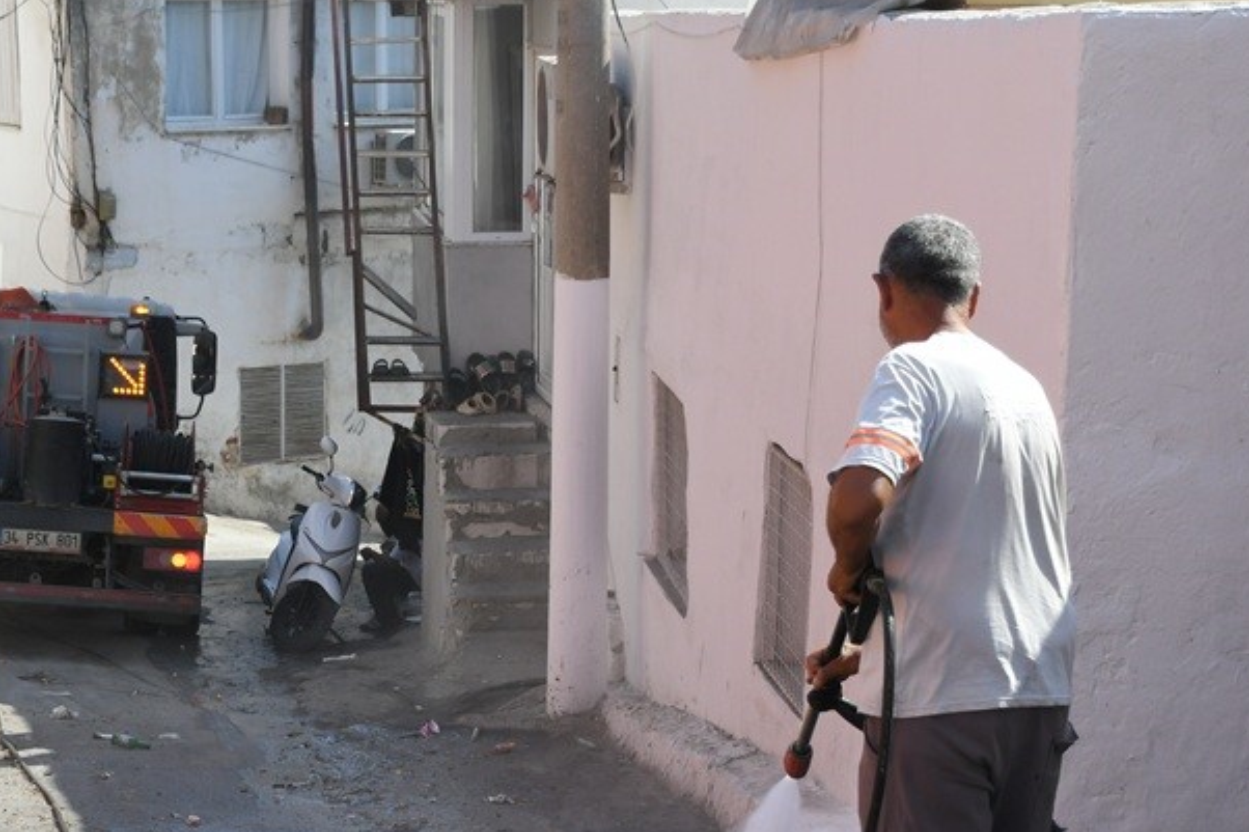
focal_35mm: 74
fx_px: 2567
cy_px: 722
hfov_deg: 27.2
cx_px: 406
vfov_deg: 18.2
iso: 220
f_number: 4
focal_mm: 27
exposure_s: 1/1250
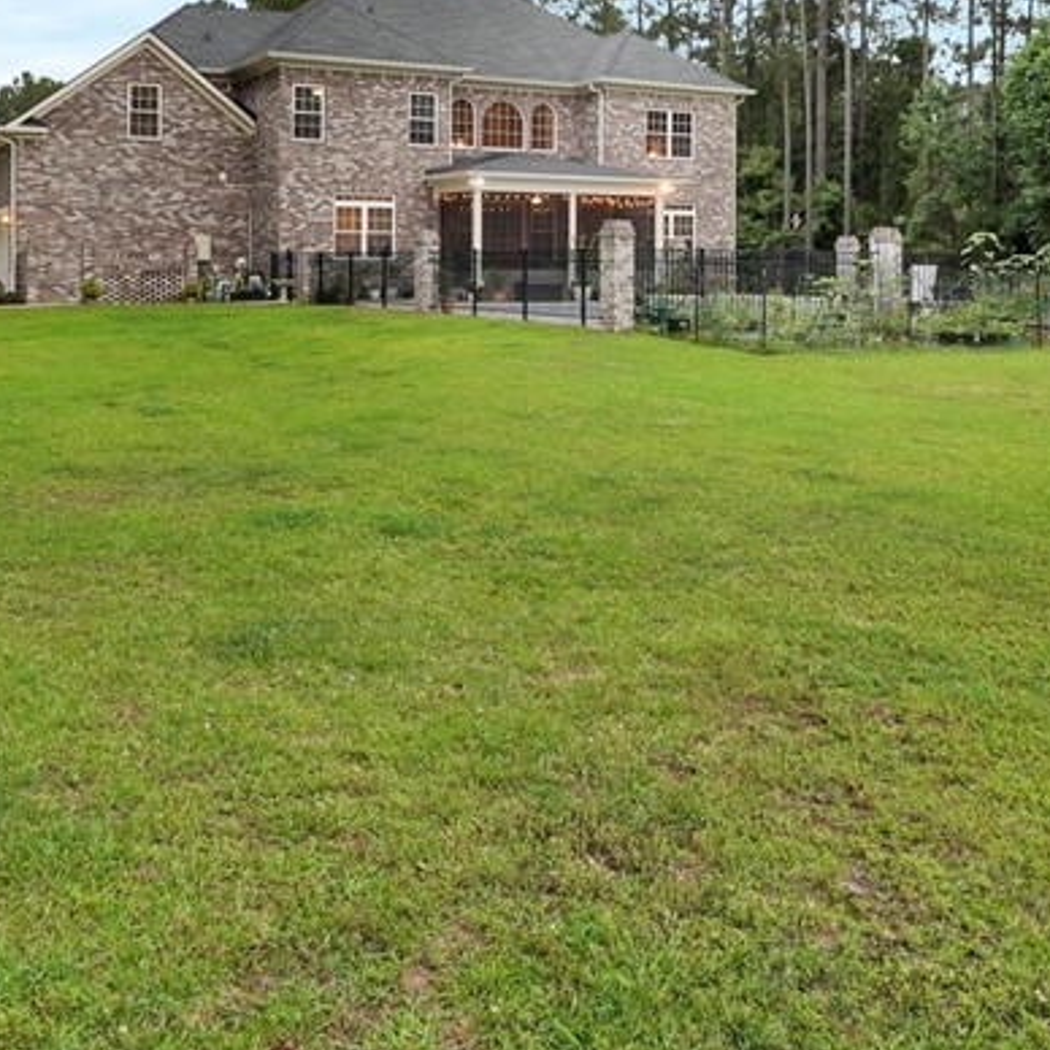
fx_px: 1304
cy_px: 258
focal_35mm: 38
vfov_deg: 42.5
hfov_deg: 43.7
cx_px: 438
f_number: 9
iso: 320
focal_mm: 16
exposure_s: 1/10
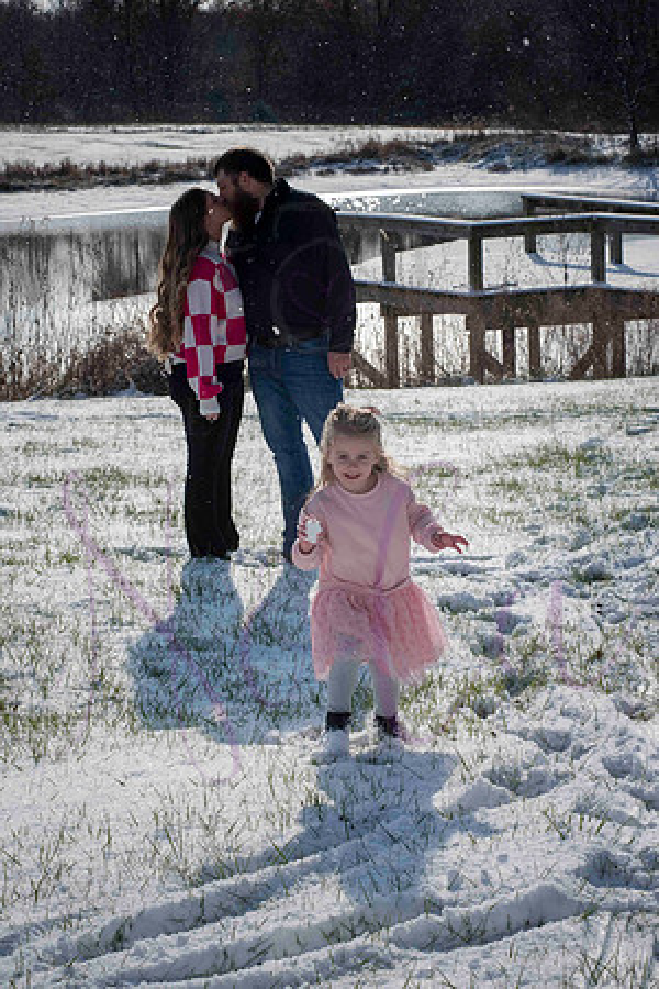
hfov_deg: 17.1
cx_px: 330
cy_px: 494
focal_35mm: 80
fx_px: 2196
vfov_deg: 25.4
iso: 640
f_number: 16
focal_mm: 80
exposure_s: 1/1000
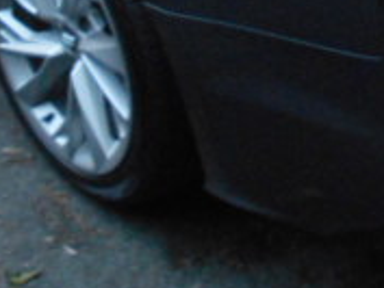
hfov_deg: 20.7
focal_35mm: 94
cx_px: 271
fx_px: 1043
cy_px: -184
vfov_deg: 14.4
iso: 450
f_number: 3.2
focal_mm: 4.6
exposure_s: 1/8
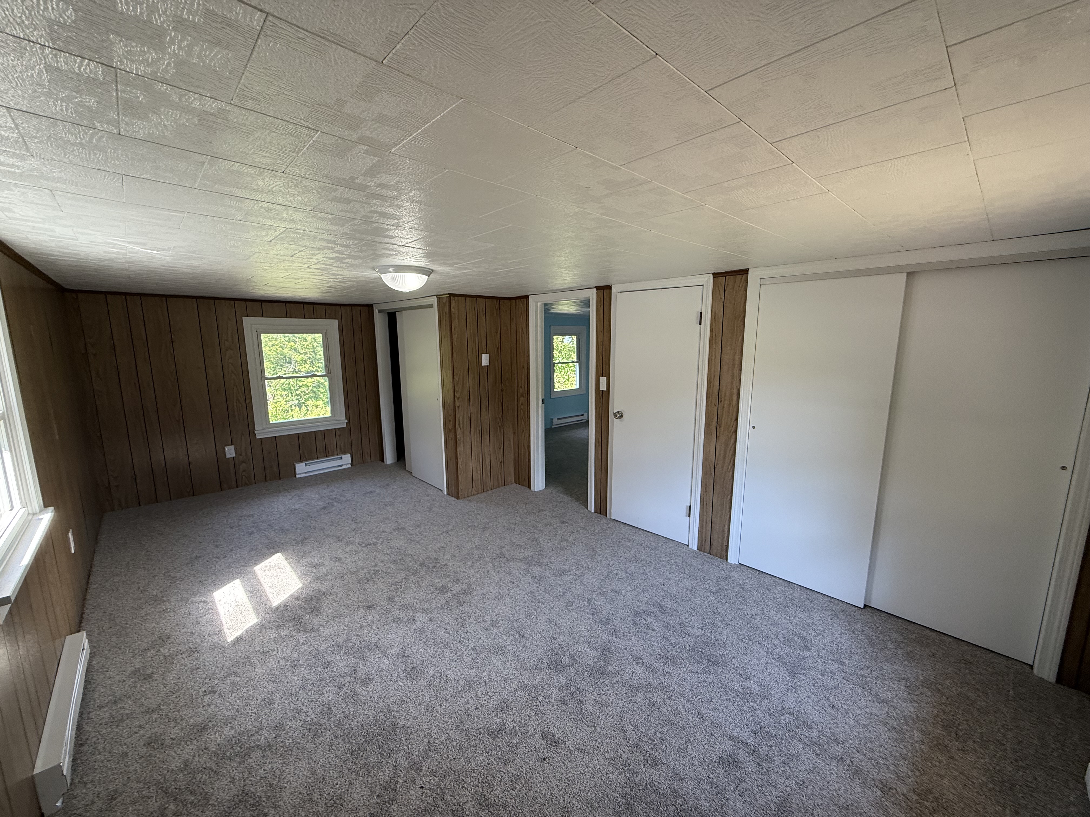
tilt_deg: -9.1
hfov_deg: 102.1
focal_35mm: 14
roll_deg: +0.2
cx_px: 545
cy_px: 408
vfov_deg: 85.7
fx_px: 441
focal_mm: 2.22
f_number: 2.2
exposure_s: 1/120
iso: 160
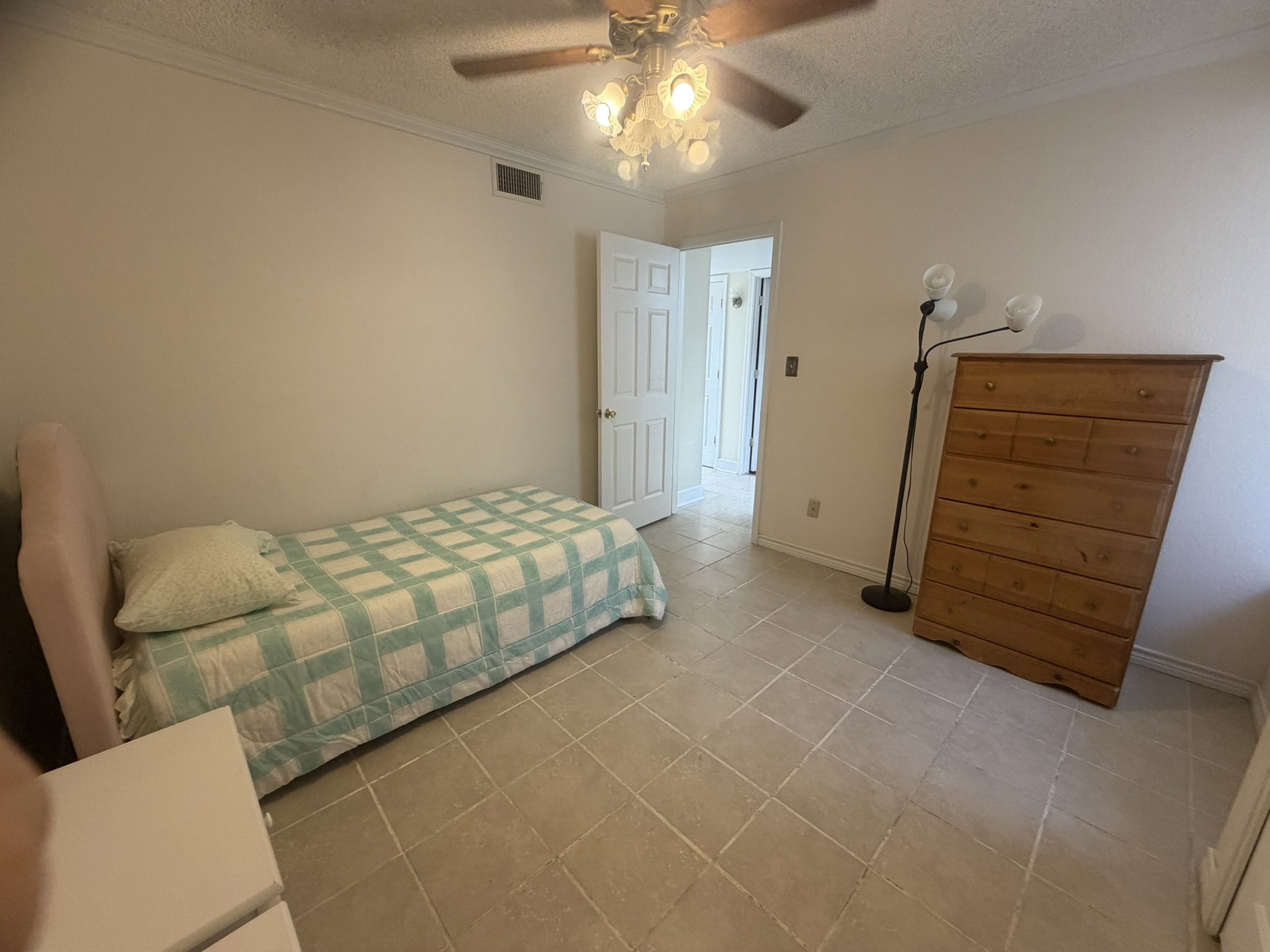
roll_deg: -0.4
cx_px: 635
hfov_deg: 102.1
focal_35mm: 14
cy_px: 476
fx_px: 514
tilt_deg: -14.6
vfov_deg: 85.7
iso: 200
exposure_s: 1/60
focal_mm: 2.22
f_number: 2.2
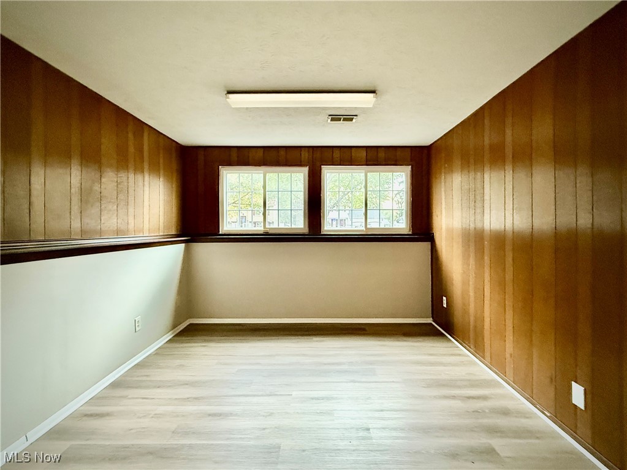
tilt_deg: +2.3
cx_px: 314
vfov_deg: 85.7
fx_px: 254
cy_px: 235
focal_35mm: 14
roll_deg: +1.1
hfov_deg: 102.1
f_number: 2.2
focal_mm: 2.22
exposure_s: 1/60
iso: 640
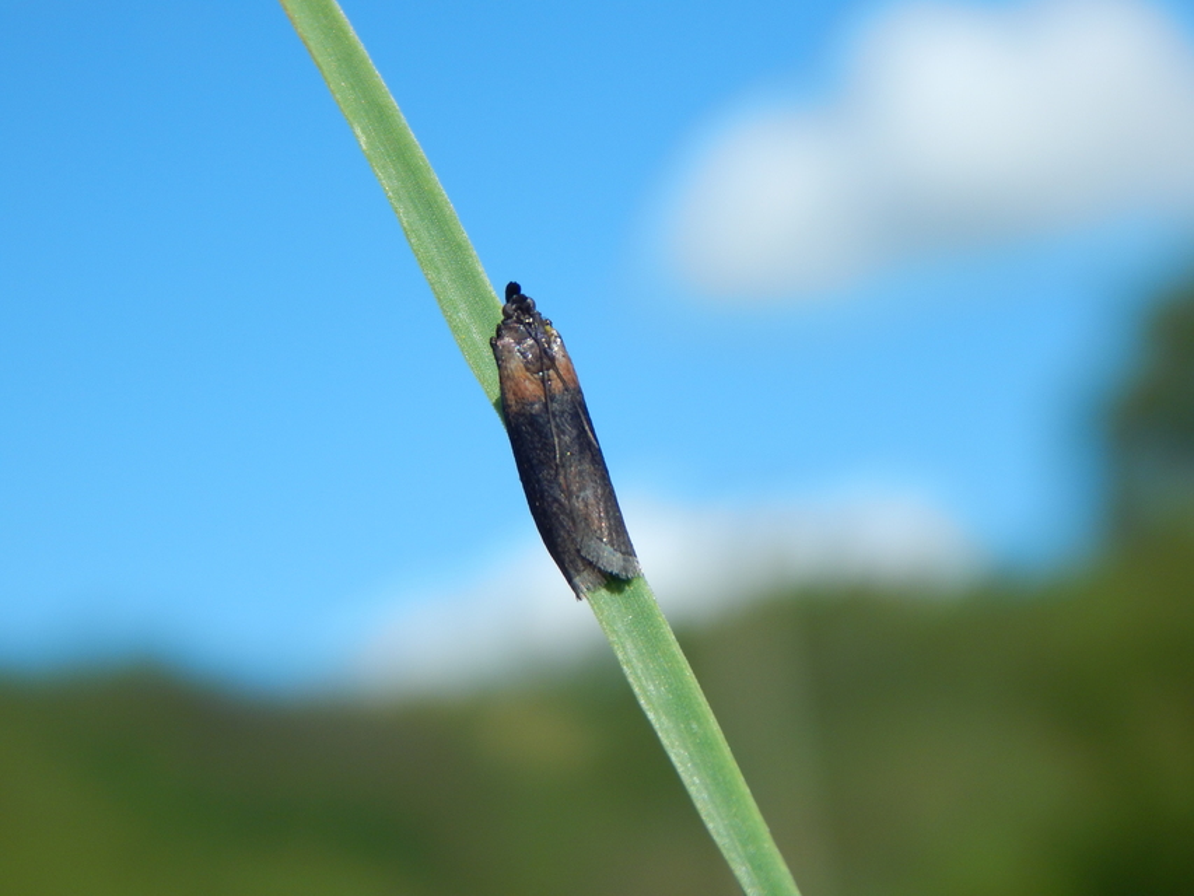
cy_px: 448
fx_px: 4519
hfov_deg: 15.1
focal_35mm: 131
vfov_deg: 11.3
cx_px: 597
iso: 125
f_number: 4.8
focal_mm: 23.4
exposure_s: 1/1000
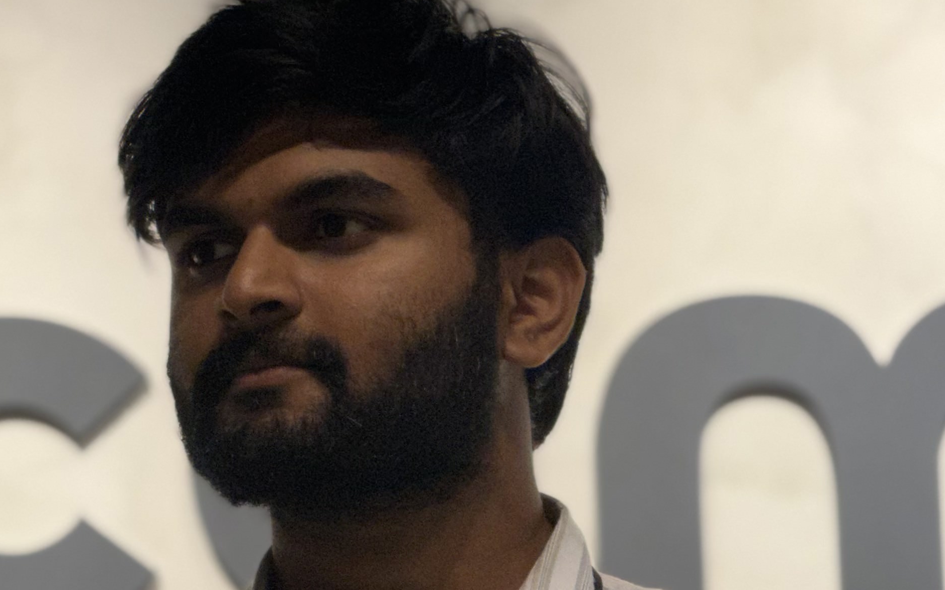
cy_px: 361
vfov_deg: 4.8
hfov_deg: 7.7
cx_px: 61
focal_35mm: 273
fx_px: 7030
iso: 80
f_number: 2.8
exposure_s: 1/100
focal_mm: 15.66
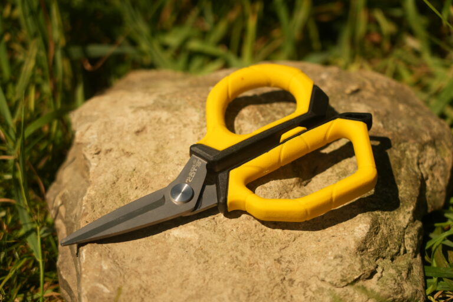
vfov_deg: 13.0
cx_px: 226
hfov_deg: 19.5
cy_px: 151
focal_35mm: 105
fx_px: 1321
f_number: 4.5
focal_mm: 105
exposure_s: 1/250
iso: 250
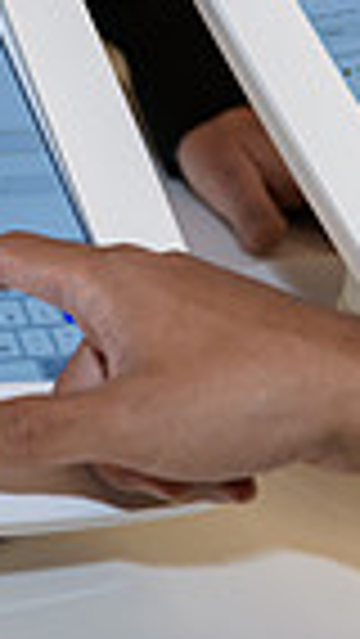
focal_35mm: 193
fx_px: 3271
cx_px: -446
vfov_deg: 11.0
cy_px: -43
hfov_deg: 6.1
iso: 400
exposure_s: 1/125
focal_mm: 45
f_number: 3.2
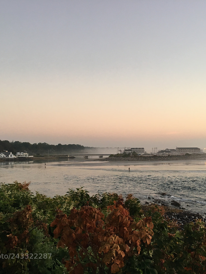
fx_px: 310
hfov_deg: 36.8
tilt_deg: +2.6
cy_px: 136
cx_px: 116
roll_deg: +0.5
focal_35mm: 39
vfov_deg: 47.9
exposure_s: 1/30
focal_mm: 4.15
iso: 25
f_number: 2.2
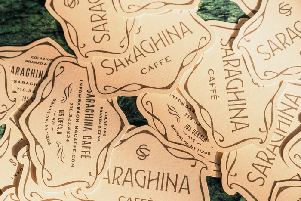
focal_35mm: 70
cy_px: 100
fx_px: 585
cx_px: 150
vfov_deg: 19.5
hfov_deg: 28.8
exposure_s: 1/100
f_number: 6.3
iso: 200
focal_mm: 70
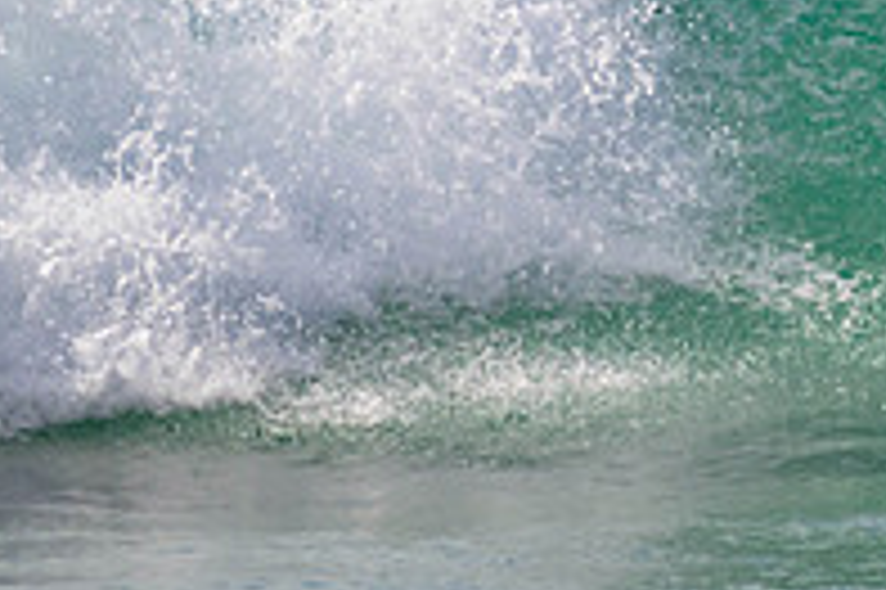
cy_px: -115
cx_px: 1210
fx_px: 57959
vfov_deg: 0.6
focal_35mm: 2357
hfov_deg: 0.9
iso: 900
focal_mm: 800
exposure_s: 1/2000
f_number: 11
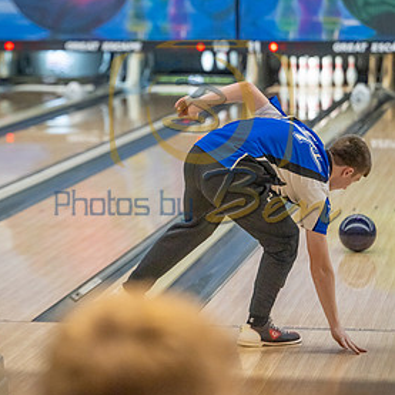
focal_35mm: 159
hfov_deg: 11.0
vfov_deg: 11.0
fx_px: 2053
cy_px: 131
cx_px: 184
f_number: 3.2
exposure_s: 1/800
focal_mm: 115
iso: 4000
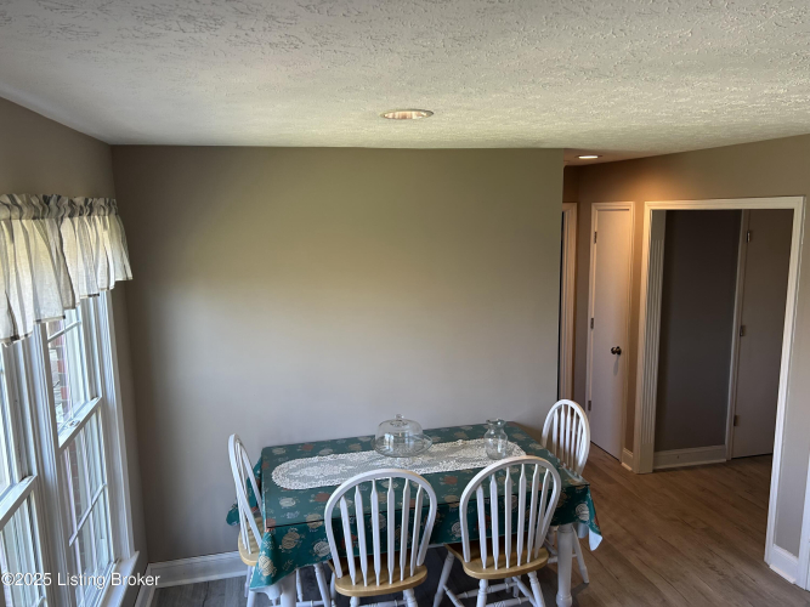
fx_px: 608
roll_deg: +0.9
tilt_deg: -8.3
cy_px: 304
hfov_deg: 67.3
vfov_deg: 53.0
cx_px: 405
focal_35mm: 26
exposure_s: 1/120
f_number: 1.5
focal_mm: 5.7
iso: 80
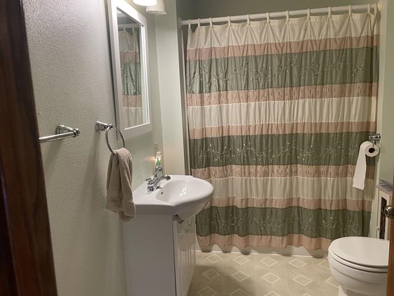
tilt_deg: -8.9
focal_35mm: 26
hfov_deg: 67.3
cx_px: 197
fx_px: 296
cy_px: 148
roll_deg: +2.7
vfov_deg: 53.1
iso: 250
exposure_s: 1/60
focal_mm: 4.2
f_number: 1.6
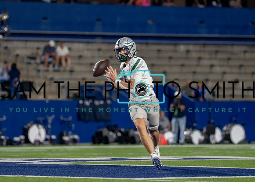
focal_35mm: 333
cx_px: 107
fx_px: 2410
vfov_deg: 4.3
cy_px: 93
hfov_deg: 6.1
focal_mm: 200
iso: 2000
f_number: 2.8
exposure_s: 1/1250
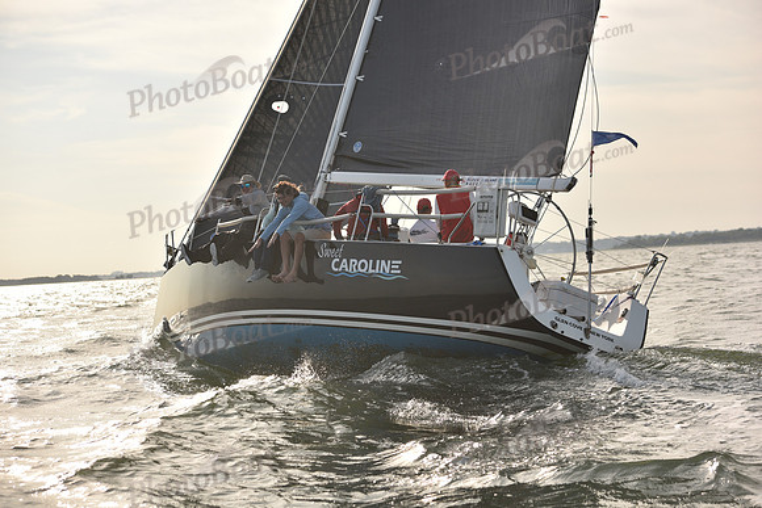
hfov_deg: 23.9
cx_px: 381
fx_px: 1800
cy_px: 254
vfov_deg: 16.1
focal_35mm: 85
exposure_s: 1/800
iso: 250
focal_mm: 85
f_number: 5
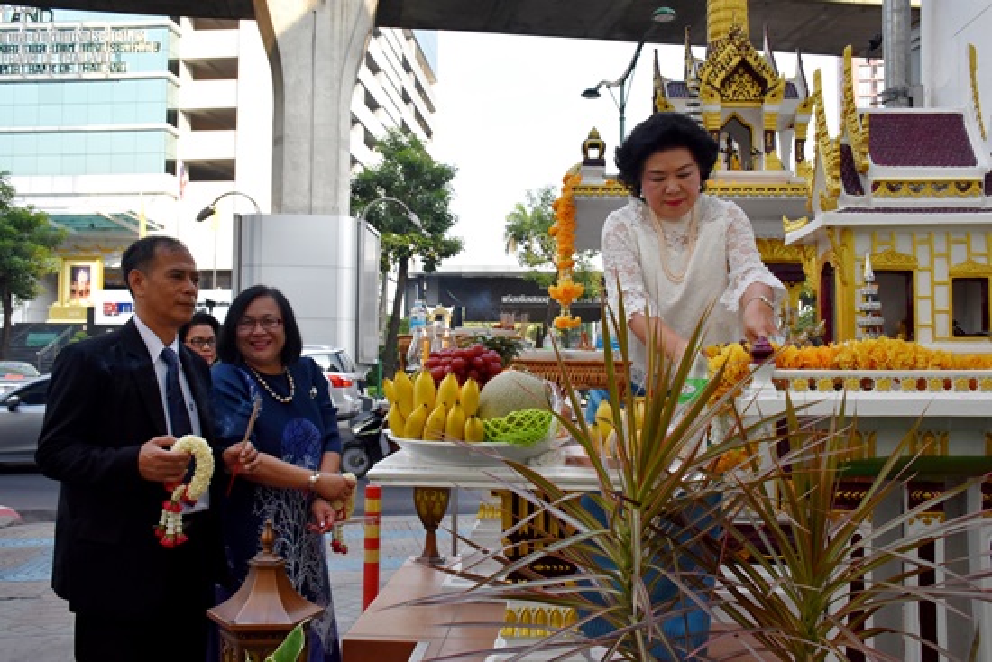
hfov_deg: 57.2
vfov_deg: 40.0
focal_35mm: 33
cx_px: 496
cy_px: 331
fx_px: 910
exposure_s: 1/400
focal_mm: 22
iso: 800
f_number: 10
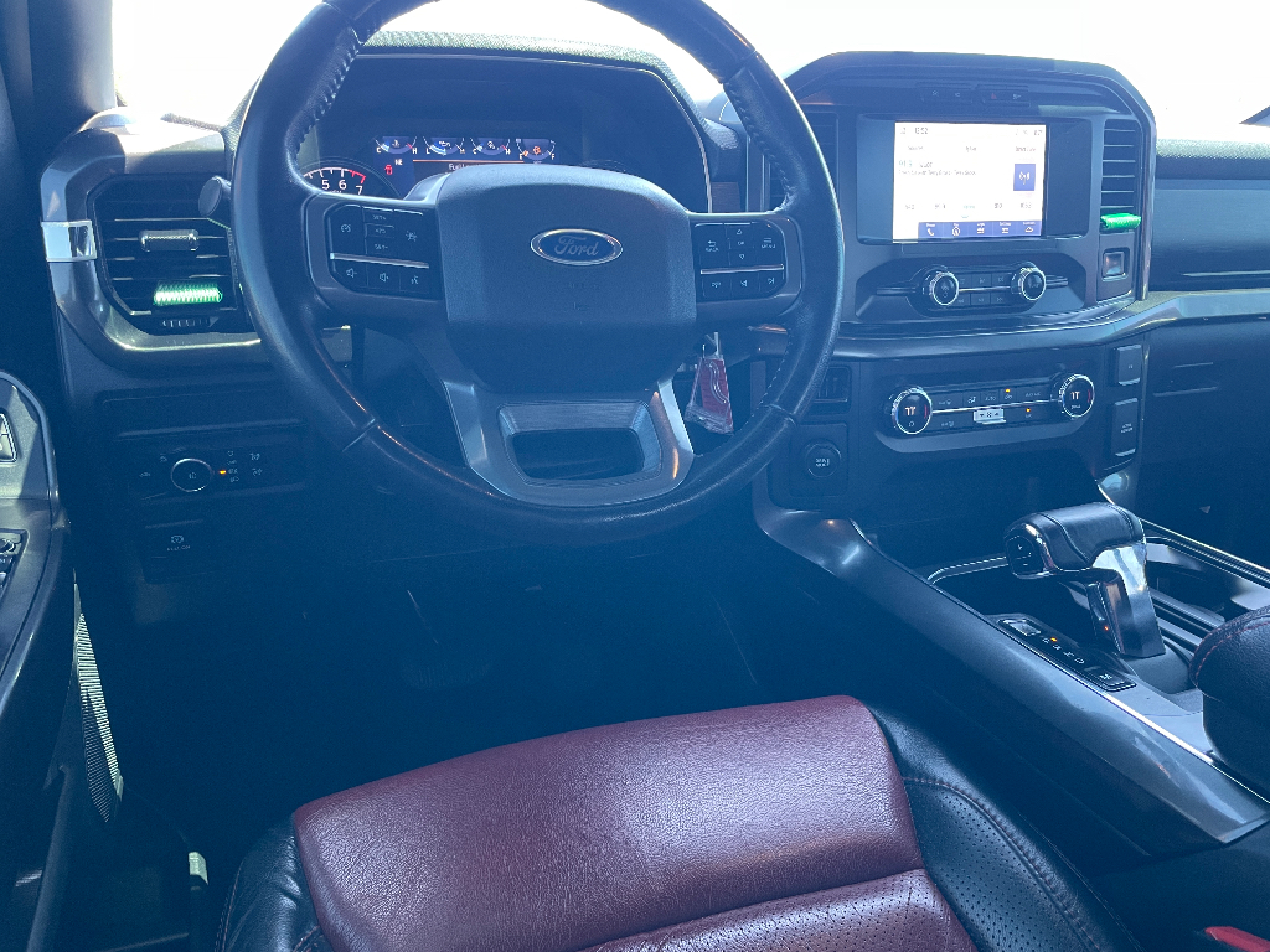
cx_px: 635
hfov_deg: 67.3
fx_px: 954
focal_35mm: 26
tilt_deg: -17.1
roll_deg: -0.9
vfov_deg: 53.1
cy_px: 476
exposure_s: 1/68
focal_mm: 4.2
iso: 125
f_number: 1.6
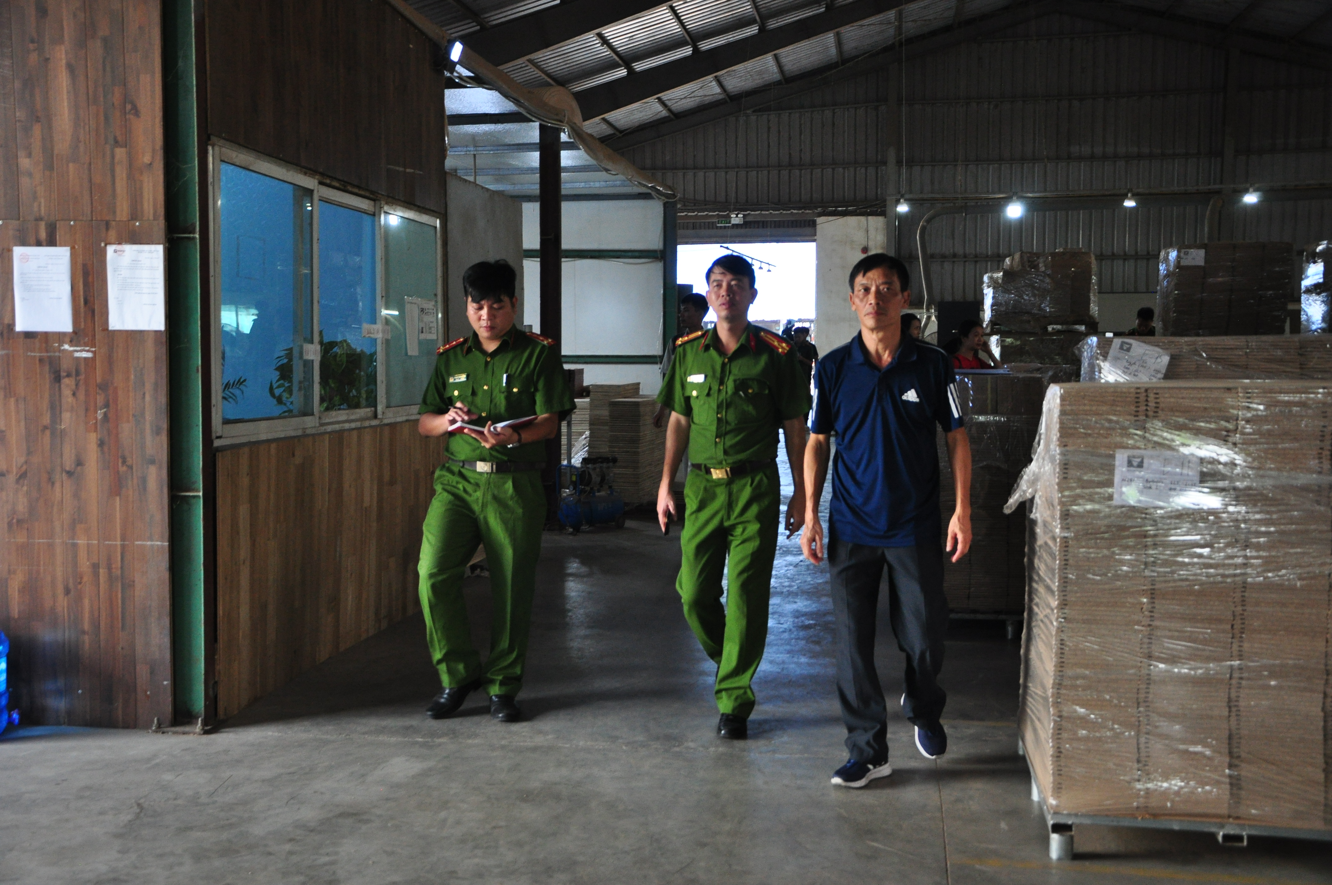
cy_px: 442
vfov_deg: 34.1
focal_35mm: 39
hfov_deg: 49.6
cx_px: 666
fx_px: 1441
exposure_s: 1/100
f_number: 4
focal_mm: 26
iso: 800
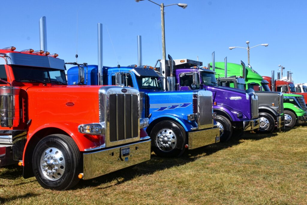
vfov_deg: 34.2
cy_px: 102
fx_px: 333
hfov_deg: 49.5
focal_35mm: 39
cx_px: 154
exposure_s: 1/500
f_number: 8
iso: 160
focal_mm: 26
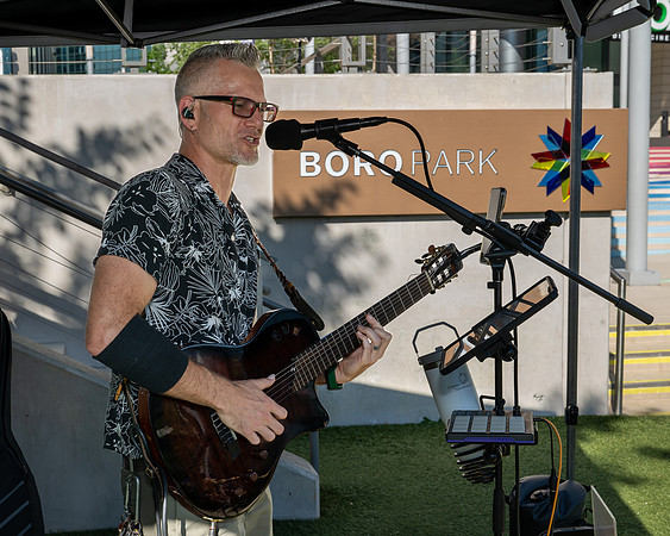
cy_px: 269
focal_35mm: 48
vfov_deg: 31.3
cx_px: 210
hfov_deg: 38.1
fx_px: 954
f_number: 8
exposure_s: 1/250
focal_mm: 36
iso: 180
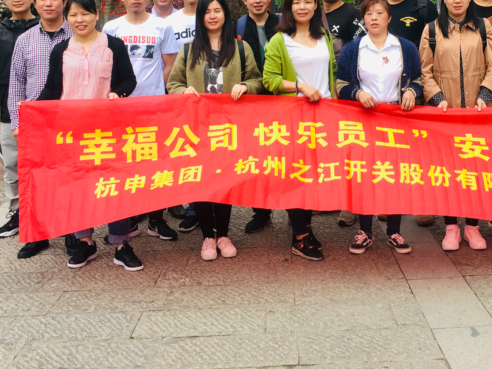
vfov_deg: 27.7
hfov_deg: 37.3
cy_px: 46
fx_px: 725
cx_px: 305
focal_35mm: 51
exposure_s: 1/223
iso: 25
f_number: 2.2
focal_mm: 4.15
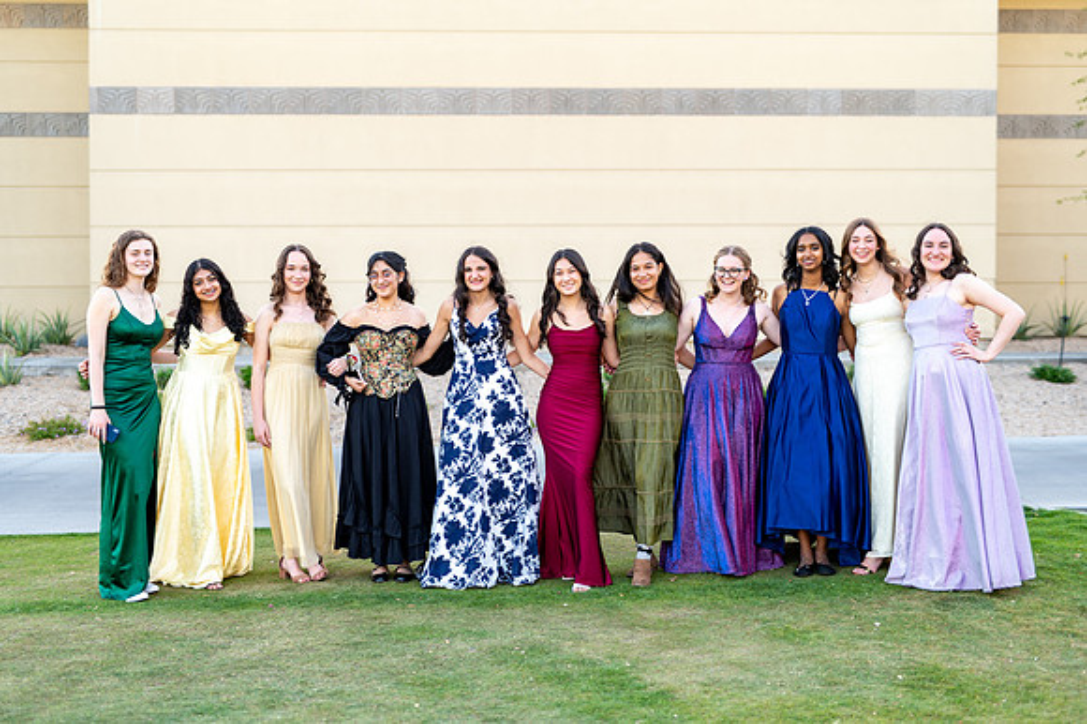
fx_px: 1557
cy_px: 362
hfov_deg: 38.5
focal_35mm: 52
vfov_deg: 26.2
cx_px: 544
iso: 100
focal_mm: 50
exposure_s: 1/320
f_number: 2
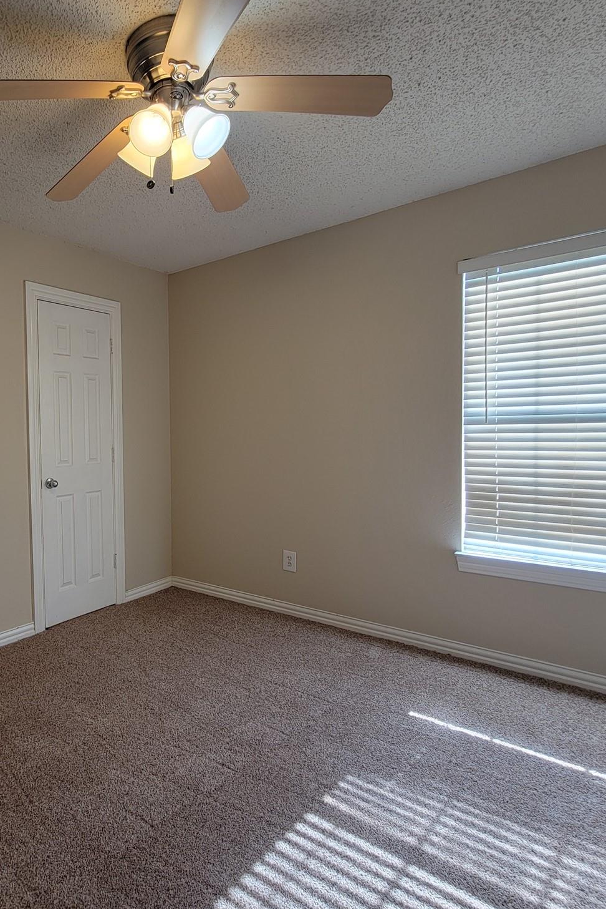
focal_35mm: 19
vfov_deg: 86.9
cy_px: 454
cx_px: 129
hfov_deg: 59.9
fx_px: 479
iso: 50
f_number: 2.2
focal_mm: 2.2
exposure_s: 1/60
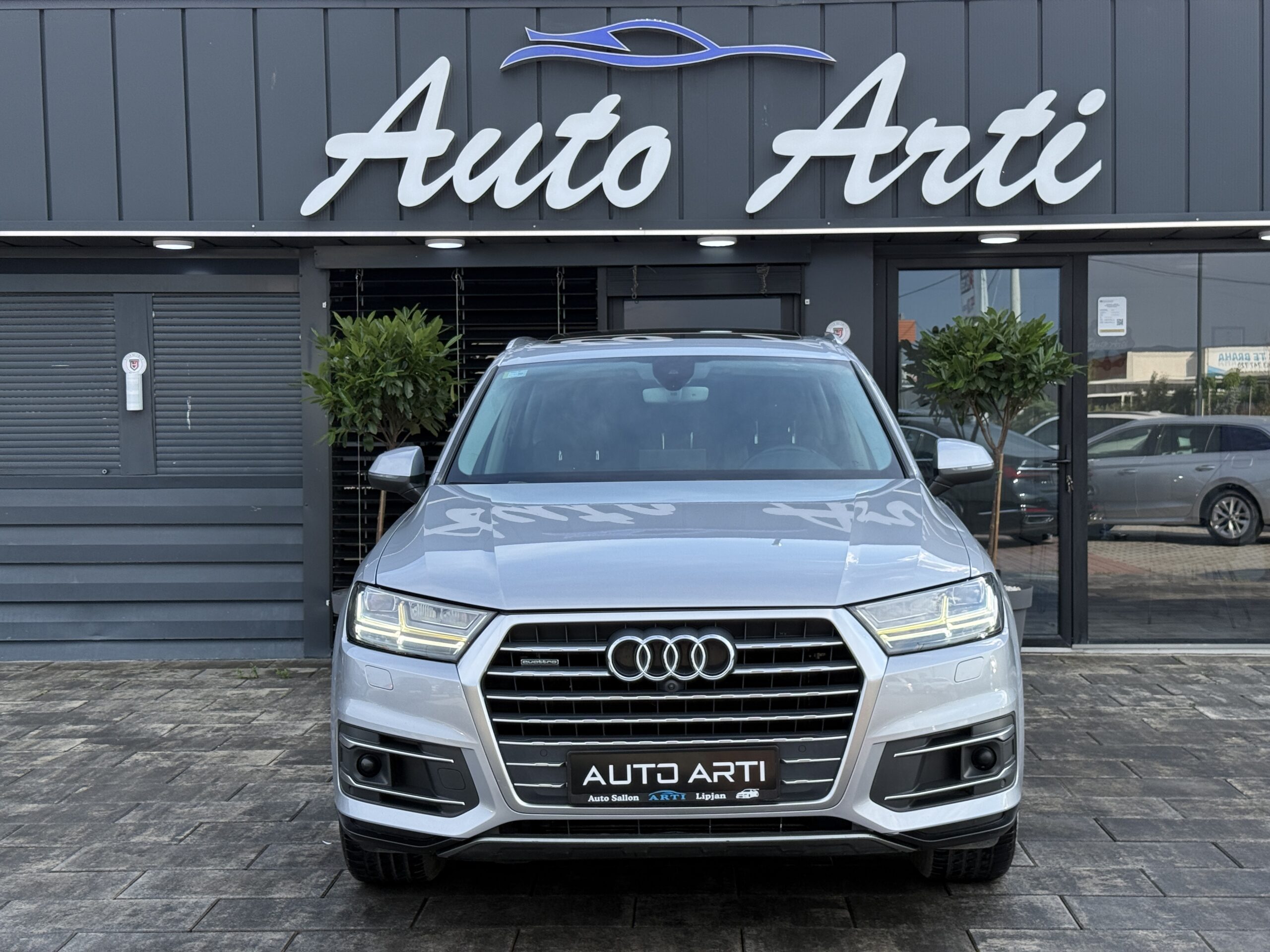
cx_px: 635
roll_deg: +0.9
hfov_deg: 39.7
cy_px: 476
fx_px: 1761
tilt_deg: -0.5
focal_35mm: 48
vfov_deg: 30.3
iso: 64
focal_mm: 6.76
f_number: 1.78
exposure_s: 1/1513
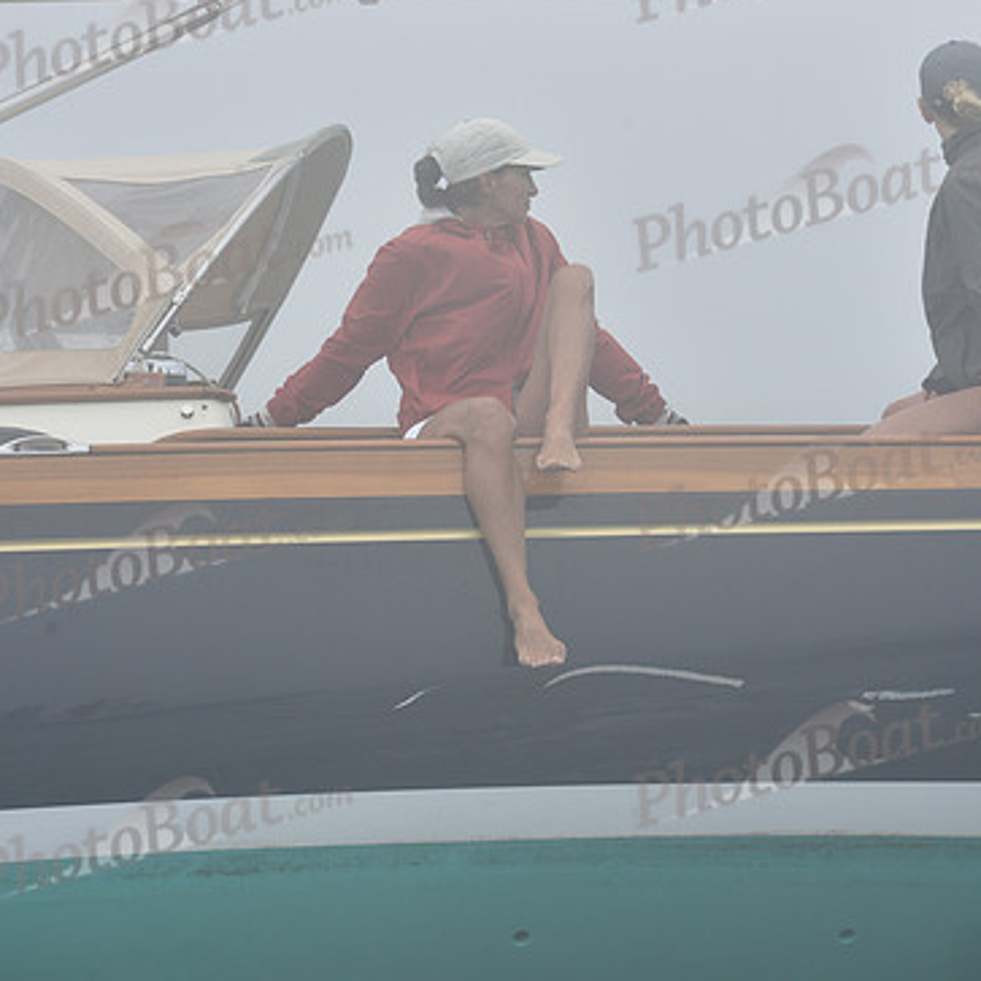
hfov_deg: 6.4
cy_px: 381
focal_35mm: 272
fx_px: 8721
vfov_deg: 6.4
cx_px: 493
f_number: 9
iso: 250
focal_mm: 200
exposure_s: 1/800
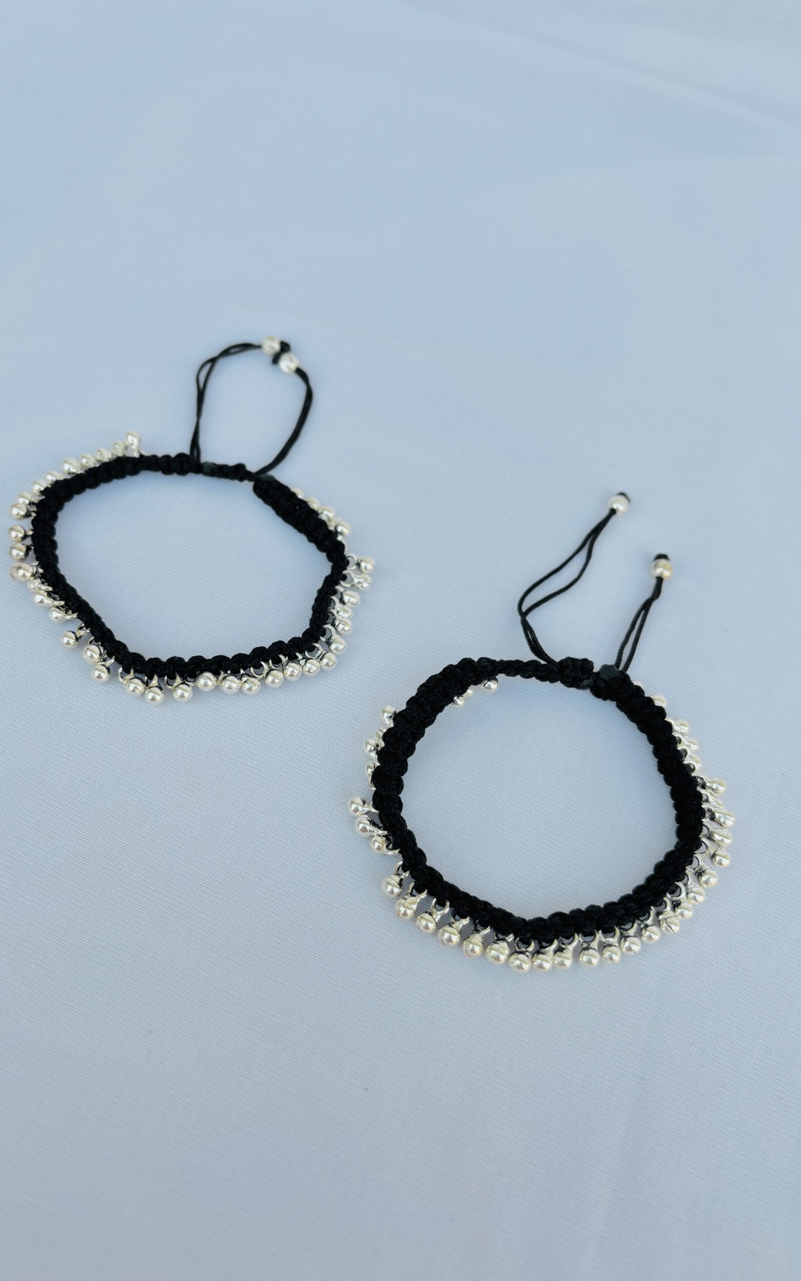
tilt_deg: -56.9
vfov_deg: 66.5
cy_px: 650
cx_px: 352
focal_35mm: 28
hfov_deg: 44.5
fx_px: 978
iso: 40
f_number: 1.6
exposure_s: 1/203
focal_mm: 5.96
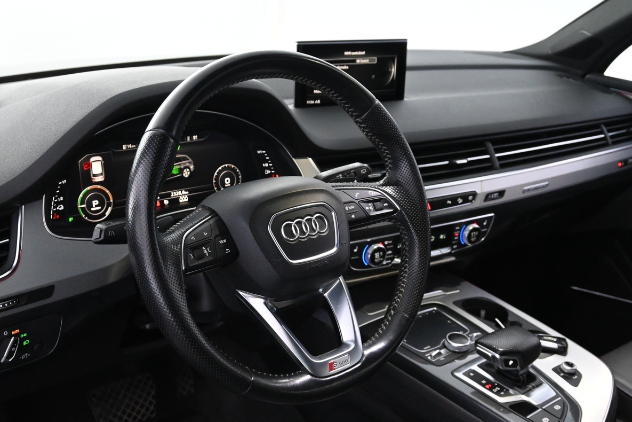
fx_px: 738
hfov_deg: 46.3
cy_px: 226
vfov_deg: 31.9
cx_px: 286
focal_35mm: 42
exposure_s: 1/80
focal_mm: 20.5
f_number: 4.5
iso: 4000
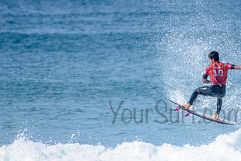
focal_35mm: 935
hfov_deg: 2.2
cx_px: 189
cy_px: 105
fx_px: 6262
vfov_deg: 1.5
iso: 160
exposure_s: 1/2000
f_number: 5.6
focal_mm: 500
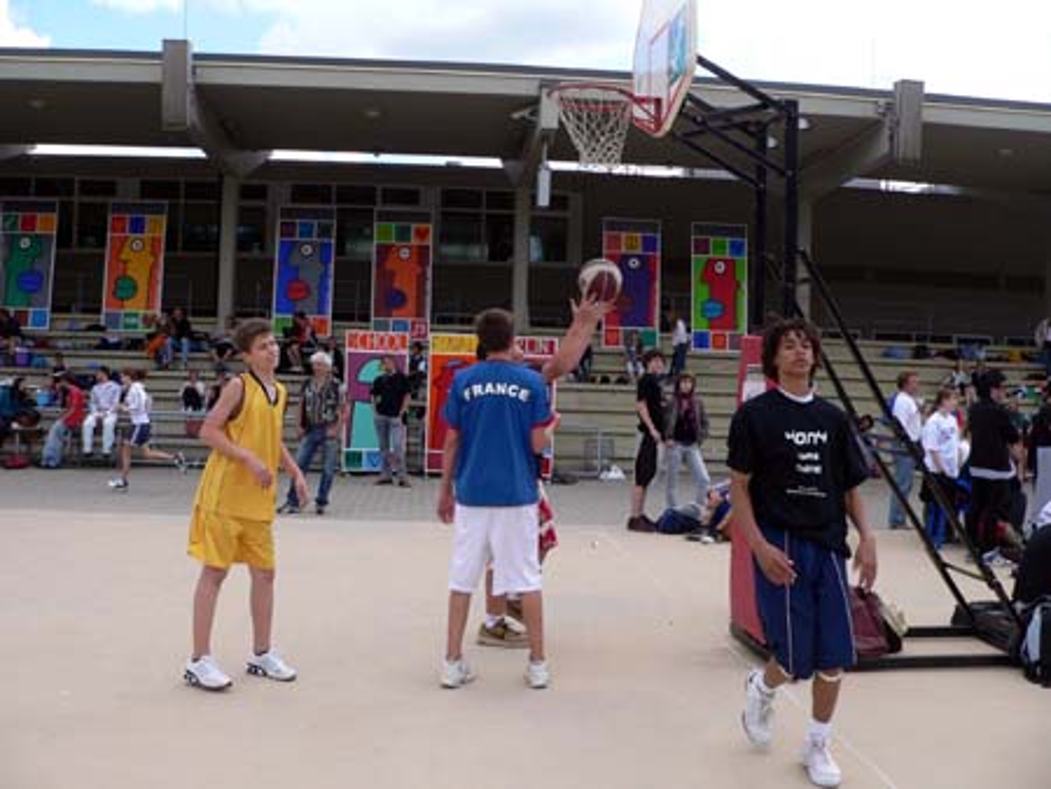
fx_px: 1094
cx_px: 526
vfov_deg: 39.7
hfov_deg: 51.3
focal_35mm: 36
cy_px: 394
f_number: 3.3
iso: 80
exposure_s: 1/500
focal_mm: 6
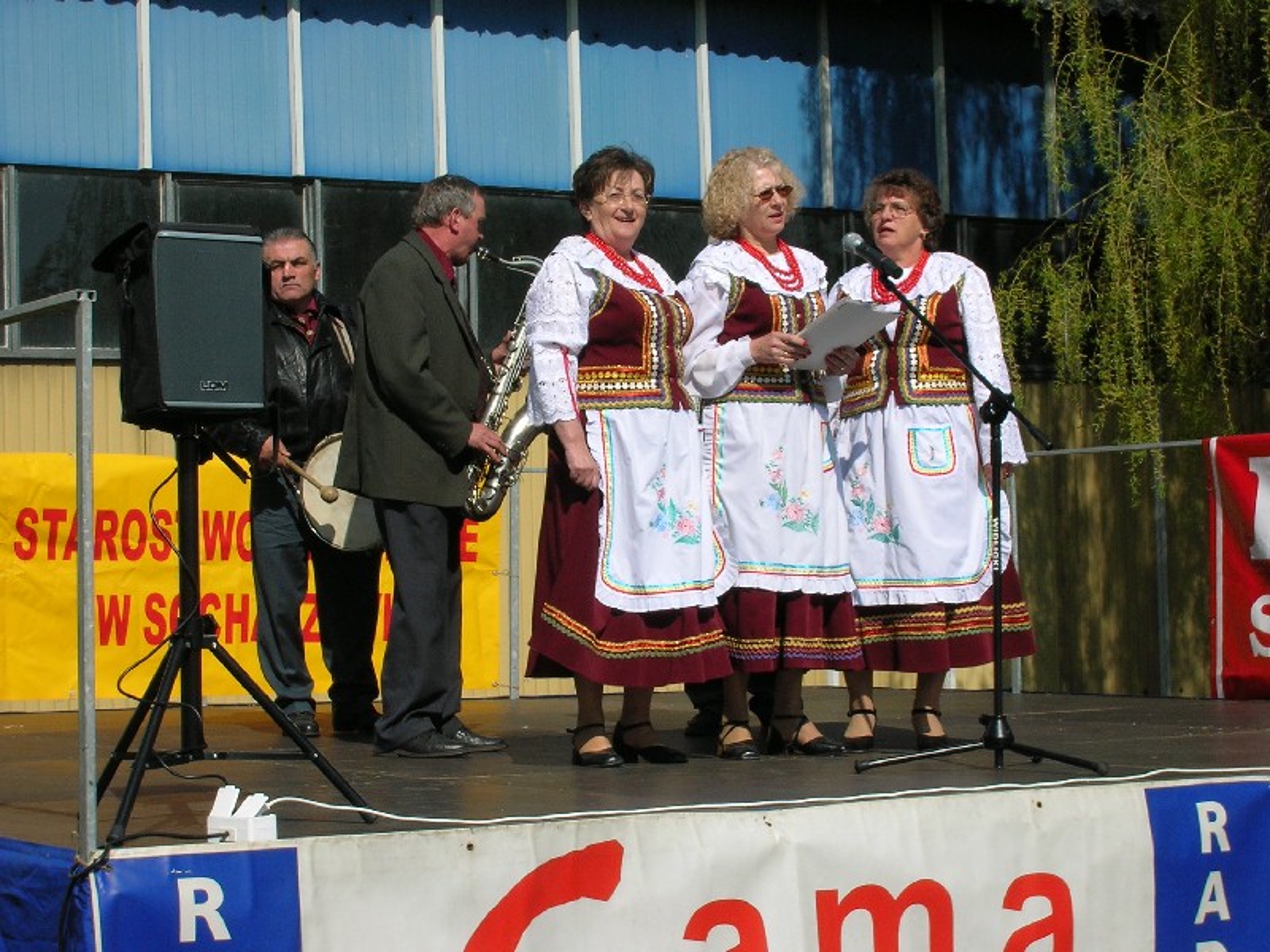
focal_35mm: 78
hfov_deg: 25.0
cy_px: 476
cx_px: 635
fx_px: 2862
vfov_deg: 18.9
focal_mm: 13
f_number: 6.9
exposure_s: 1/322
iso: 50
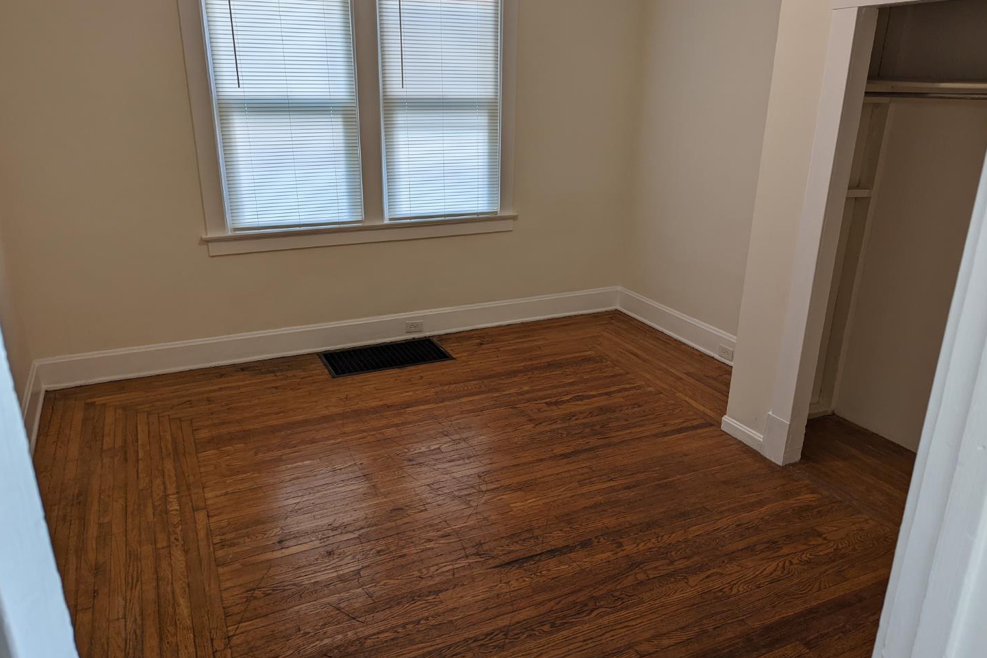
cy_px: 328
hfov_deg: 69.4
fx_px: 713
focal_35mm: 26
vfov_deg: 49.5
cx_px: 499
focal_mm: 6.81
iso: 118
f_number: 1.85
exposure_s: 1/120
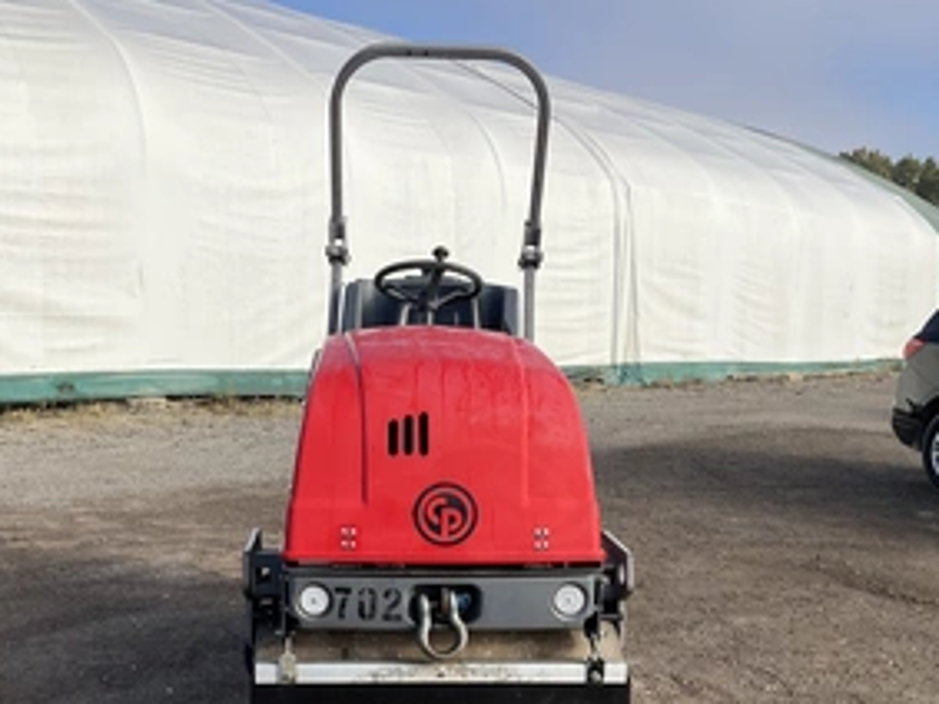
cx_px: 388
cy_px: 465
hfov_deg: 45.6
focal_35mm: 41
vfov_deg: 34.8
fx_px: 1112
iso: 25
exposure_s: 1/1912
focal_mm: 3
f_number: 1.8
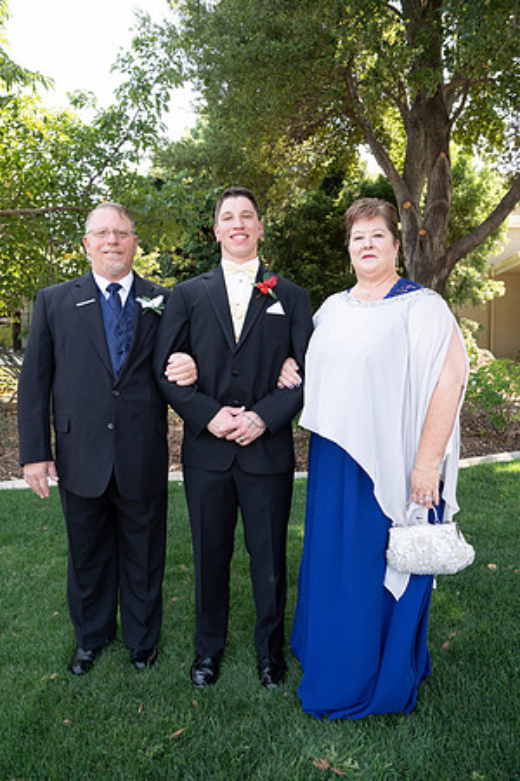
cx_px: 260
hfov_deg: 53.1
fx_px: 520
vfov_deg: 73.7
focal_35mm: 24
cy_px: 390
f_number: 9
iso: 400
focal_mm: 24
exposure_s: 1/160
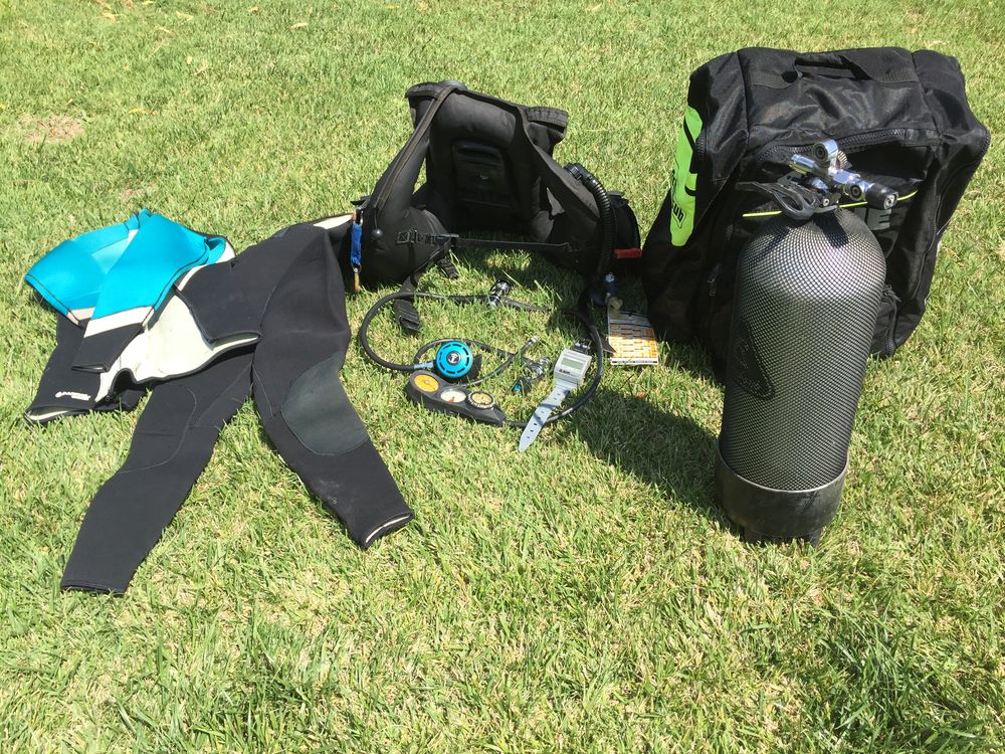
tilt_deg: -39.8
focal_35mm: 29
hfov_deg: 61.7
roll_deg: -1.1
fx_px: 842
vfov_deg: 48.2
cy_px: 377
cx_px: 502
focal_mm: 4.15
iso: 32
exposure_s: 1/1130
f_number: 2.2
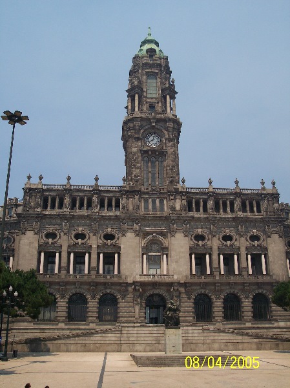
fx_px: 425
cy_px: 194
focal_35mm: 38
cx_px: 145
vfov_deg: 49.0
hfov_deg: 37.7
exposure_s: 1/1000
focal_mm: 8
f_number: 4.8
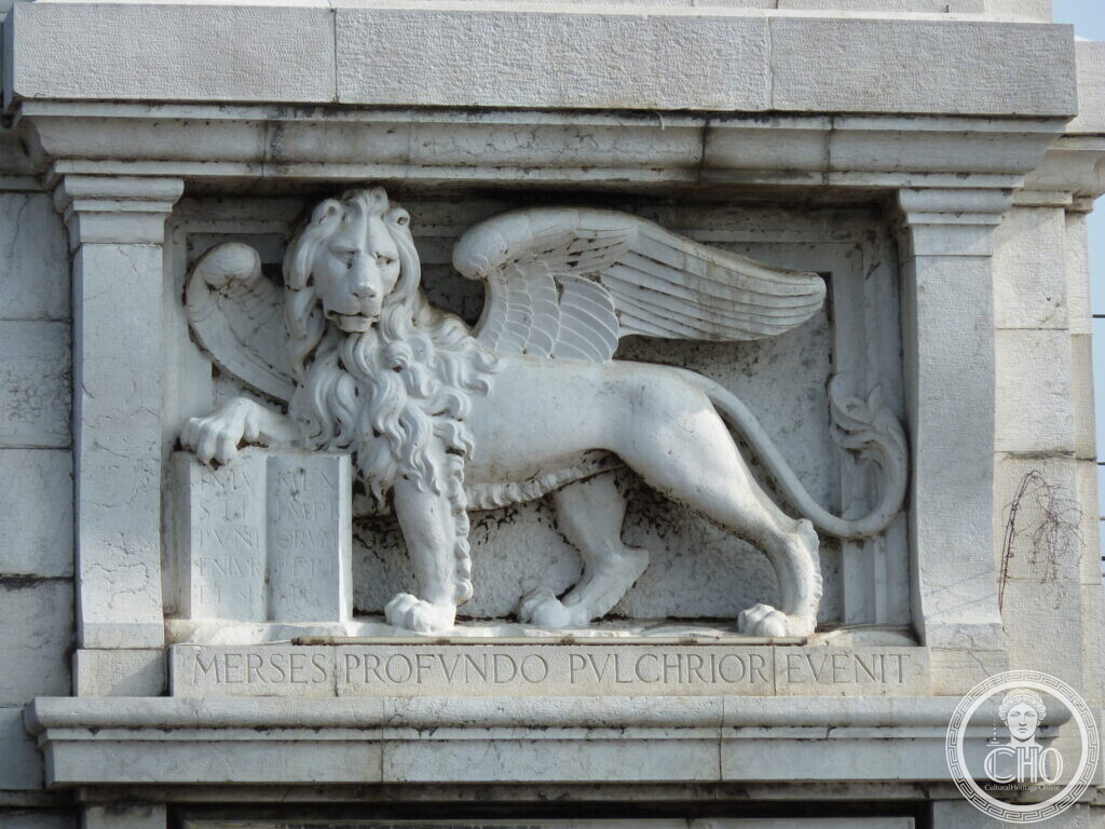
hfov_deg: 9.4
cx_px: 552
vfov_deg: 7.1
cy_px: 414
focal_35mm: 210
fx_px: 6704
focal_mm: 34.4
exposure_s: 1/400
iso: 80
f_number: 4.6
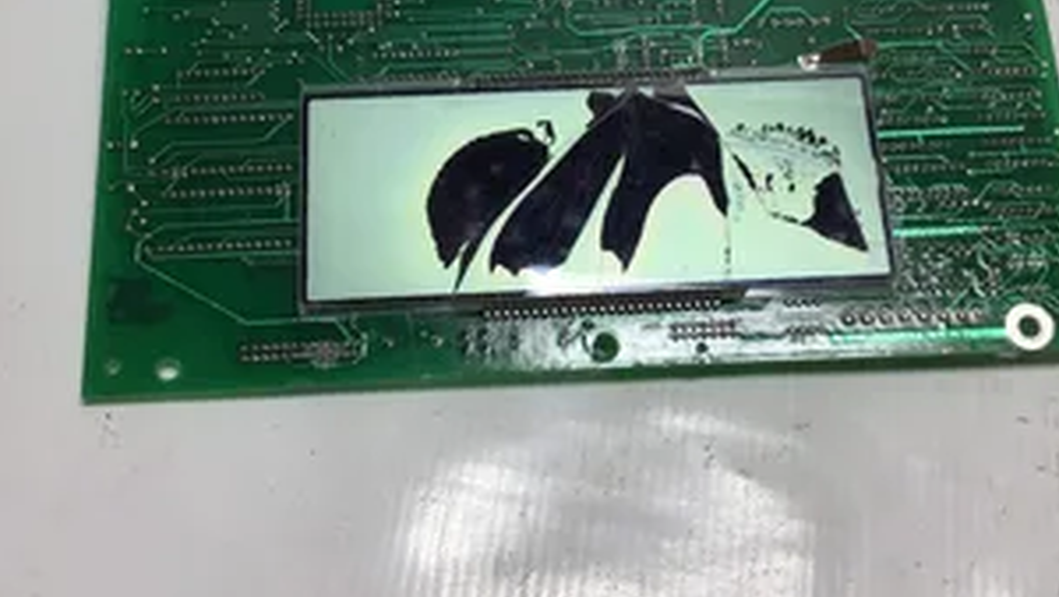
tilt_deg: -63.1
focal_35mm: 45
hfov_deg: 45.4
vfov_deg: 26.2
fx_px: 1264
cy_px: 145
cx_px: 547
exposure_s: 1/173
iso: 25
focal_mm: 3.3
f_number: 2.4
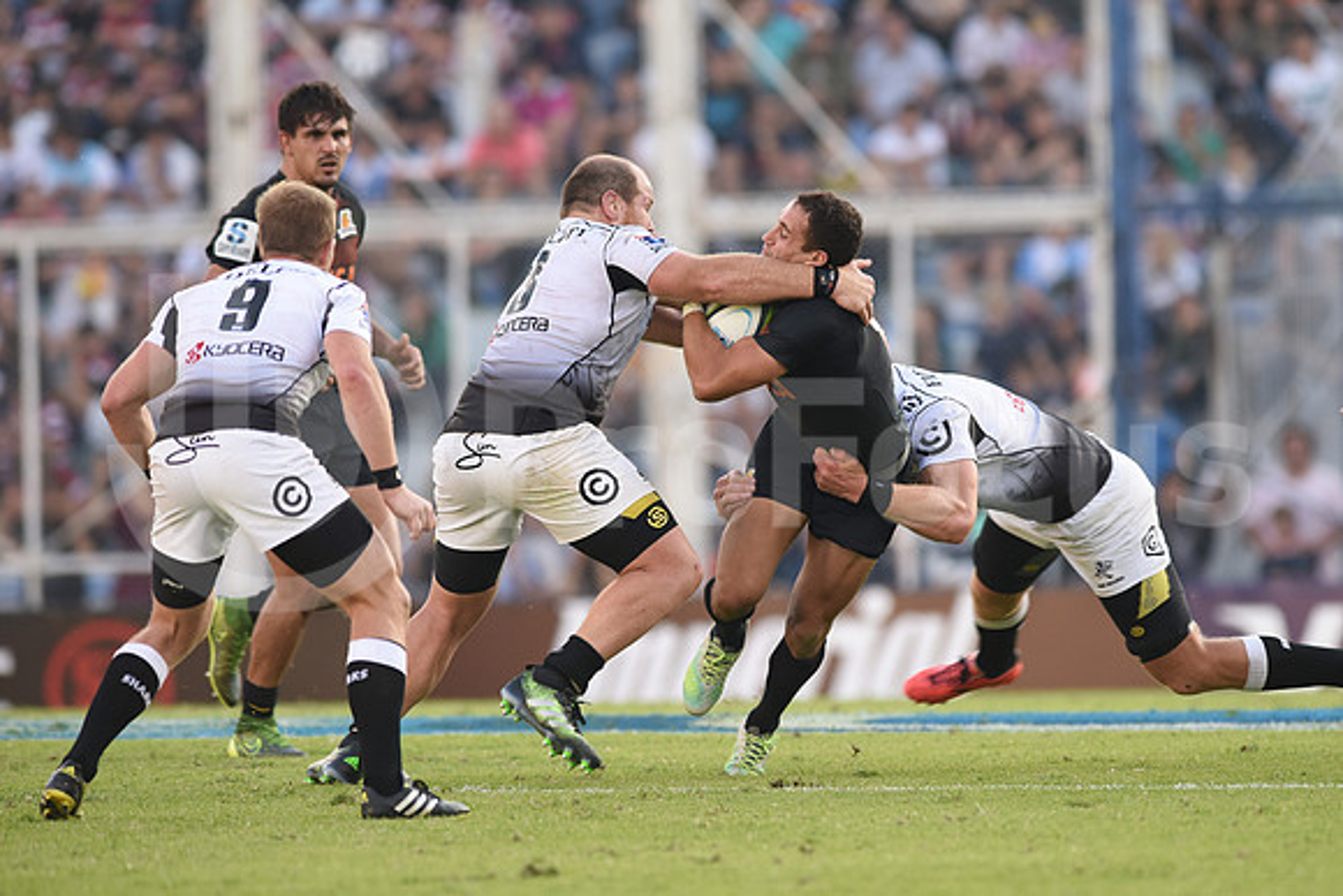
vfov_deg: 3.3
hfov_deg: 4.9
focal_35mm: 420
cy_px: 448
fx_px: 15671
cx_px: 672
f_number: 4
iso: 800
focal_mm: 420
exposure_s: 1/640
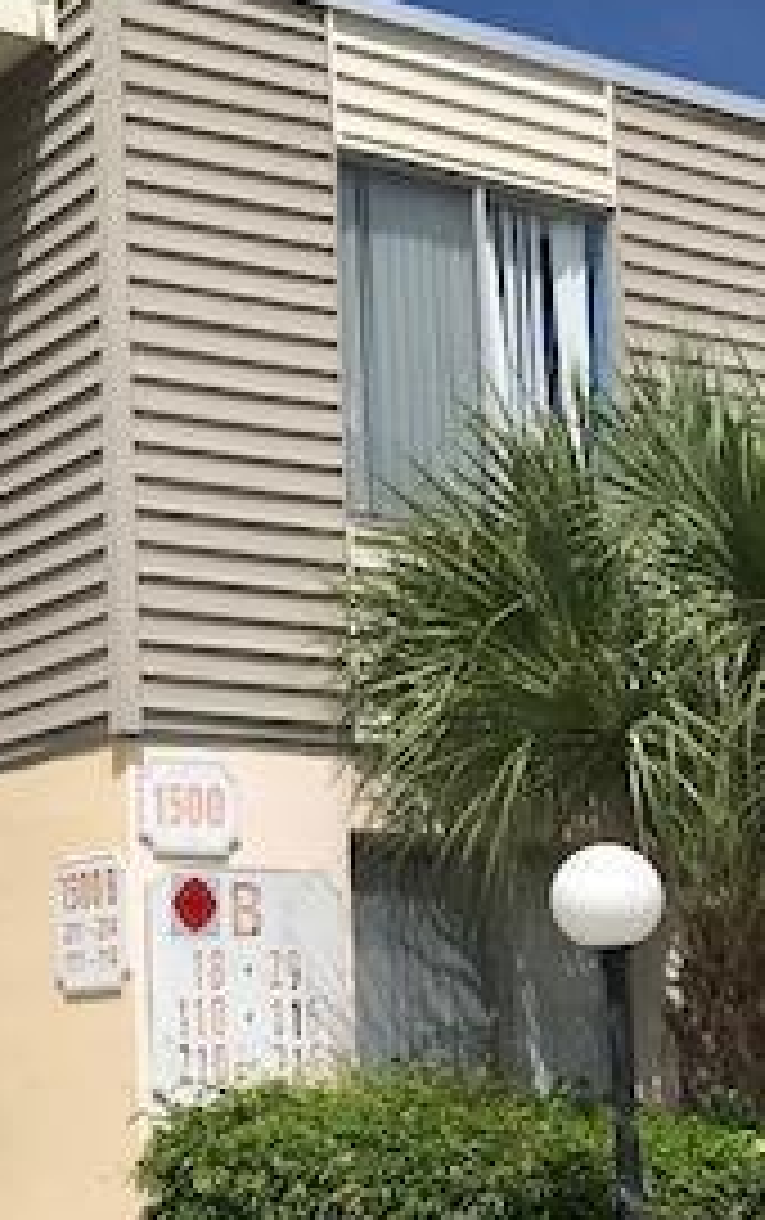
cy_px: 873
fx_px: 2329
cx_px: -94
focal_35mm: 70
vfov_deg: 29.0
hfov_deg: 17.9
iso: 20
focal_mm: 3.99
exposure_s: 1/6410
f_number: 1.8
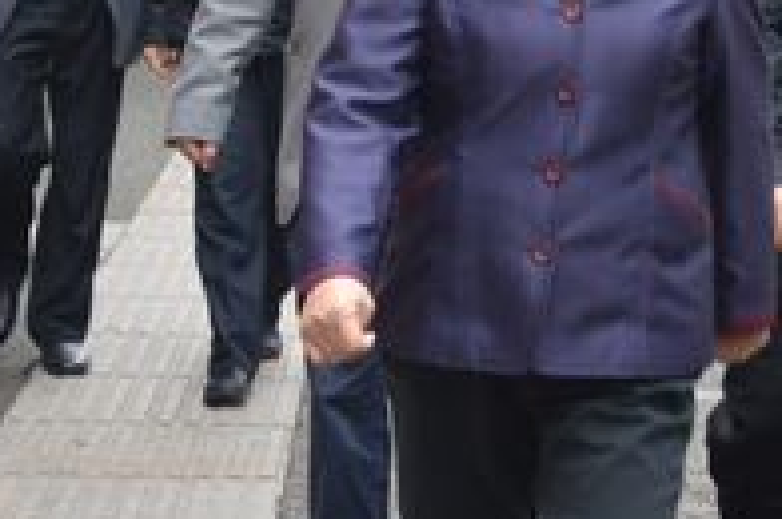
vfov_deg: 7.9
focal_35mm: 172
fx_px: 3736
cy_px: -44
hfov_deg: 11.7
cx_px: 886
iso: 400
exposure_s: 1/100
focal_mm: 45
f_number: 5
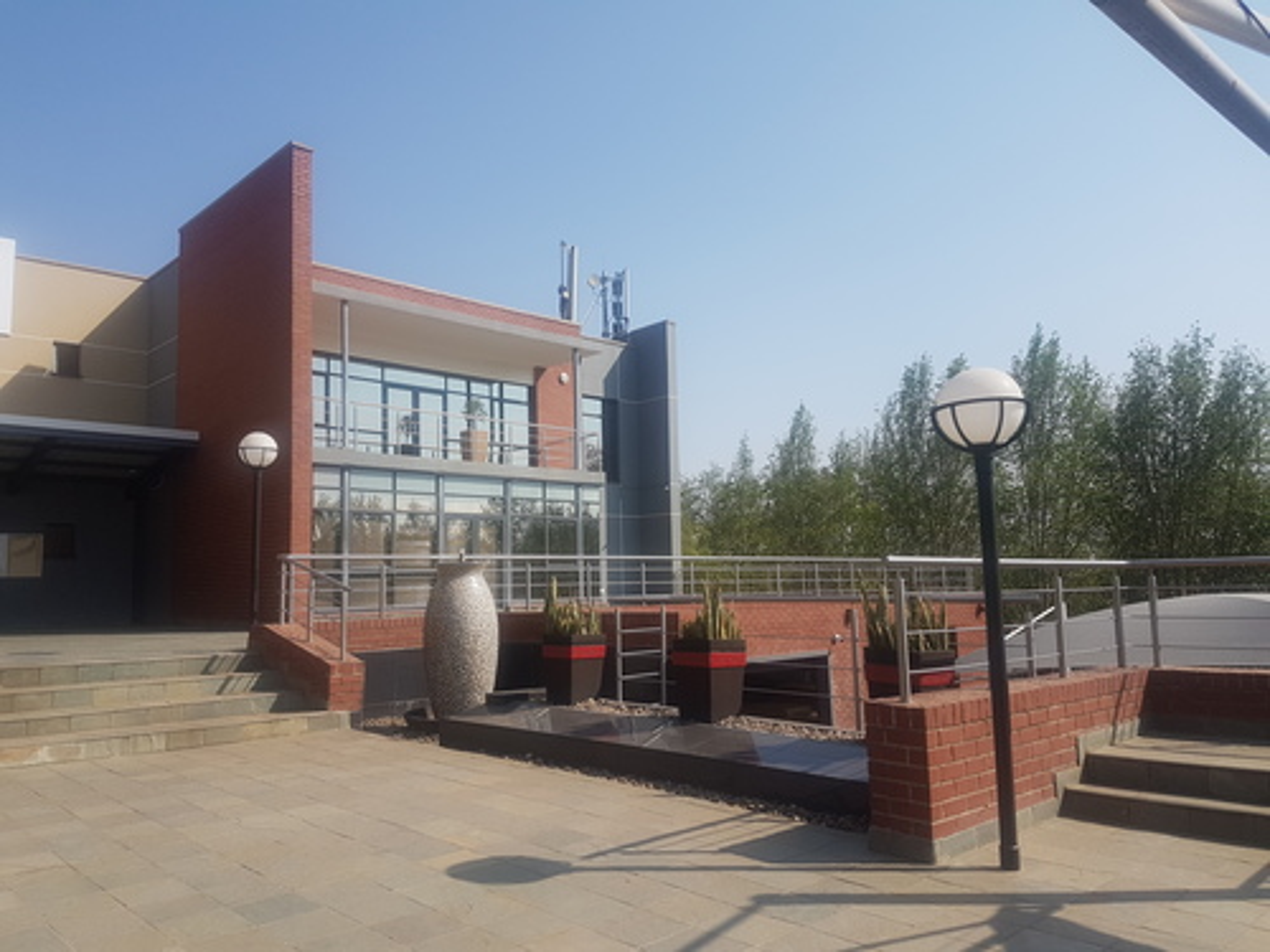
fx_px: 954
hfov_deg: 67.3
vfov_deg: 53.1
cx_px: 635
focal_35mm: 26
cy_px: 476
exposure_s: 1/2240
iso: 40
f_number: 1.7
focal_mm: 4.2
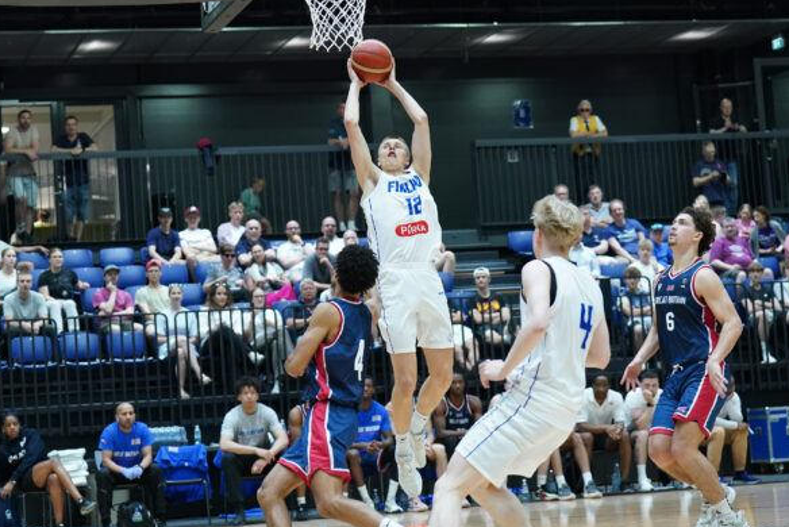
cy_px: 250
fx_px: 2017
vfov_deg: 14.9
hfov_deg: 22.1
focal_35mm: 92
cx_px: 330
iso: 4000
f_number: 3.2
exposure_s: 1/1000
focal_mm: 70
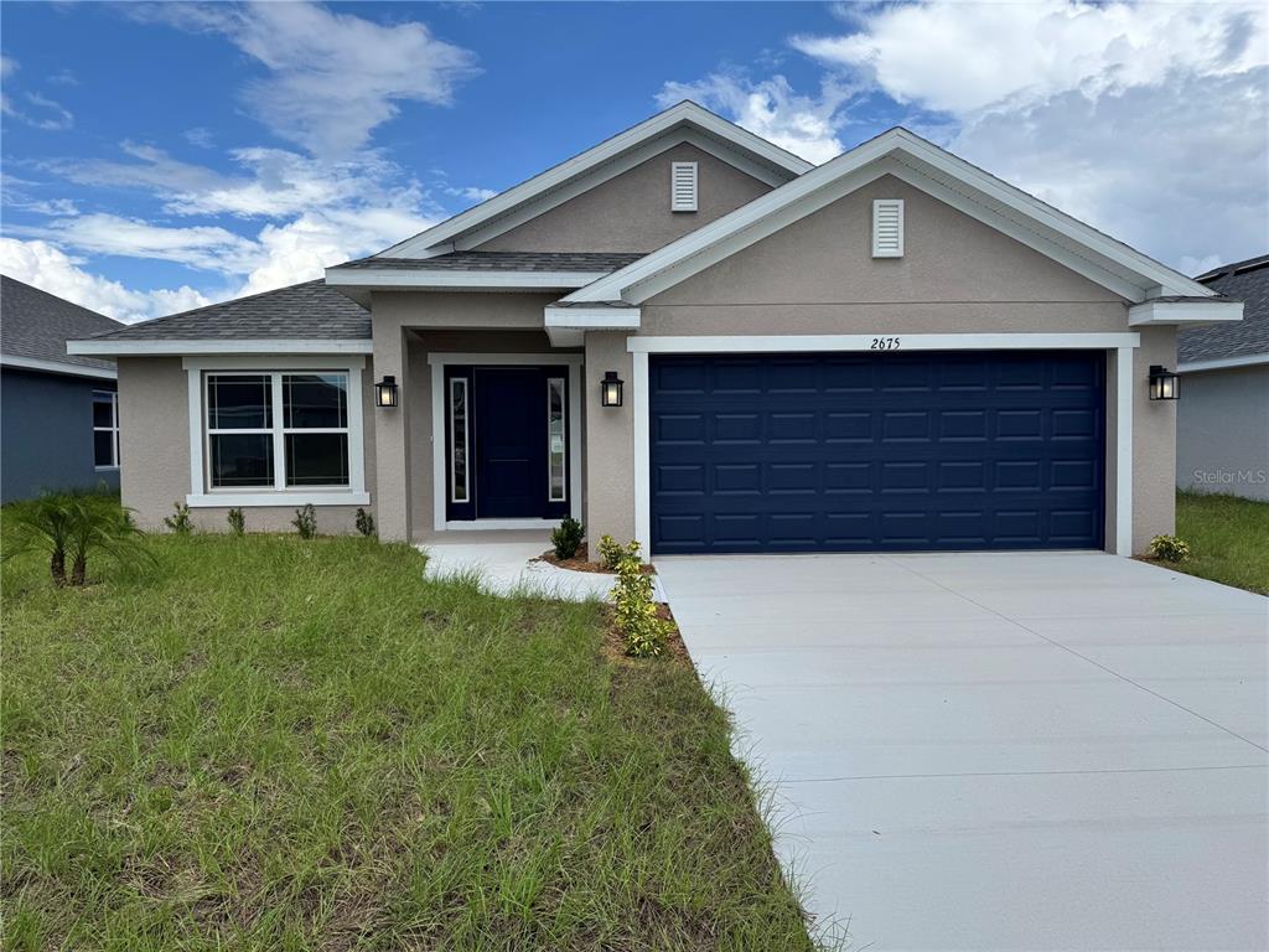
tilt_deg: -2.5
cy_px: 476
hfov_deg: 71.6
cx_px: 634
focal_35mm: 24
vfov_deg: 56.8
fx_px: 880
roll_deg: +0.5
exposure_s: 1/4950
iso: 80
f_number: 1.78
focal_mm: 6.76
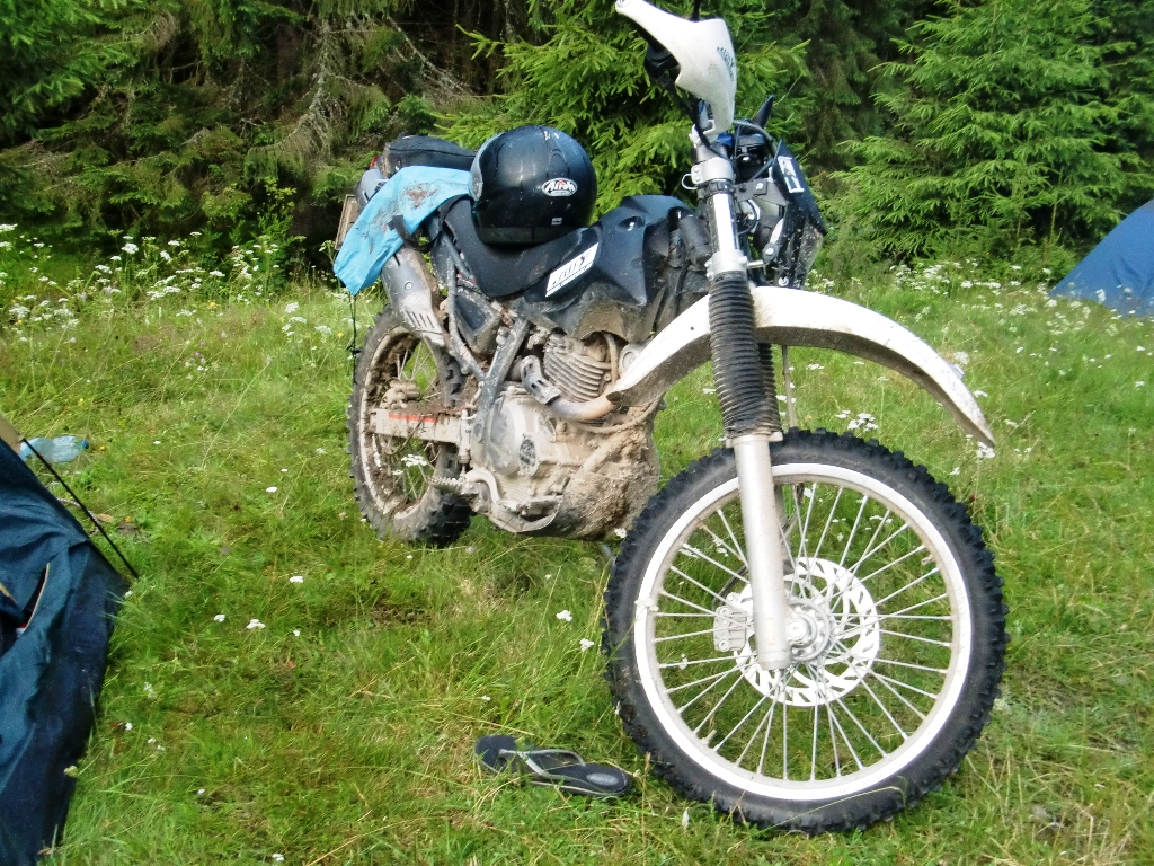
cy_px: 433
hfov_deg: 49.0
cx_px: 577
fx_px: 1267
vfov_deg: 37.7
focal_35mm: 38
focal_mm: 6.66
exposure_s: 1/60
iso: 250
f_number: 3.9
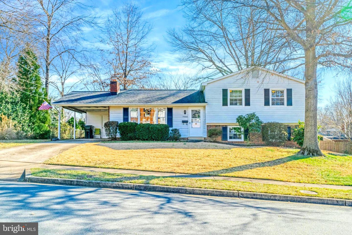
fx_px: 313
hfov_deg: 58.7
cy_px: 118
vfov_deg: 41.1
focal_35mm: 32
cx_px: 176
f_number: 7.1
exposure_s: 1/400
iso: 1250
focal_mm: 32
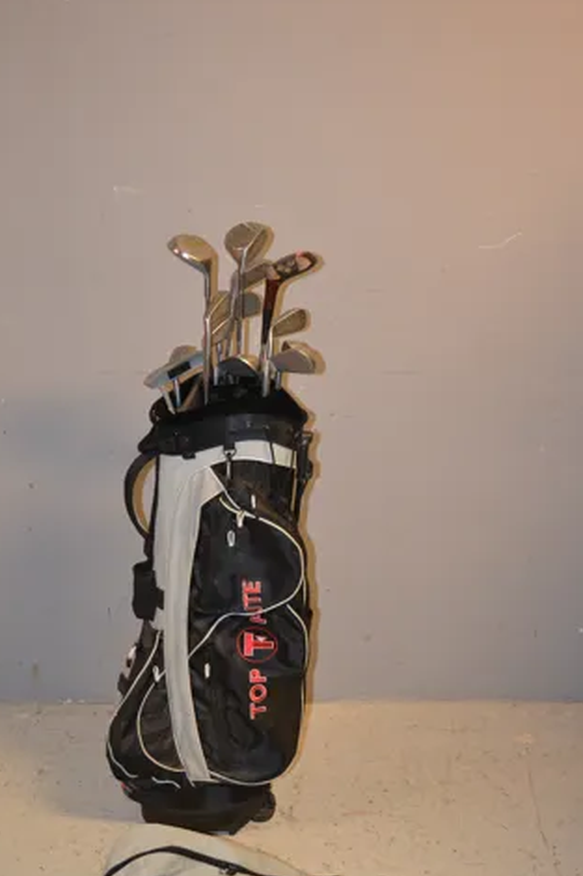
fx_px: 1118
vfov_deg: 42.6
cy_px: 518
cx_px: 248
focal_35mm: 46
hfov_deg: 29.2
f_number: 4
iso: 1600
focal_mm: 24
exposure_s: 1/60
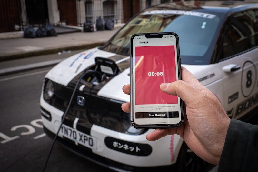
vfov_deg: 31.2
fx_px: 308
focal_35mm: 43
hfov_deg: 45.4
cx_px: 129
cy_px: 86
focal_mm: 43
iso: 500
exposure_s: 1/100
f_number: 14
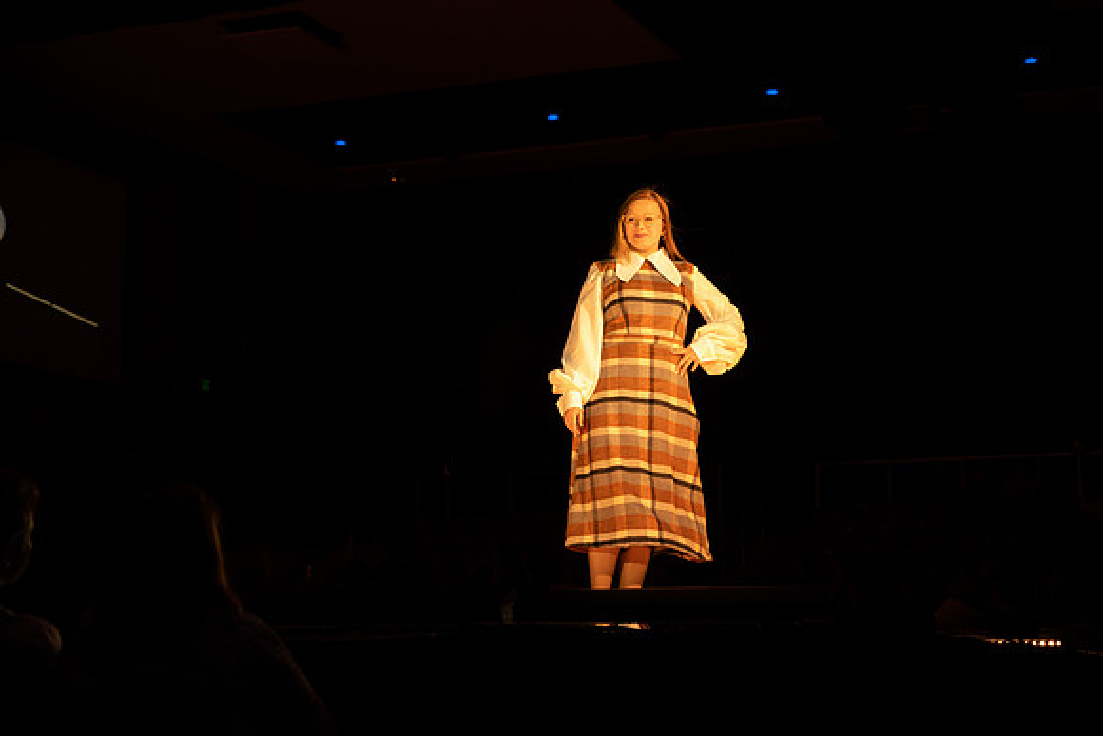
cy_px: 368
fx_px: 1992
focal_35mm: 65
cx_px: 552
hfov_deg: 31.0
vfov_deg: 20.9
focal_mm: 65
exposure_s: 1/400
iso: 800
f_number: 4
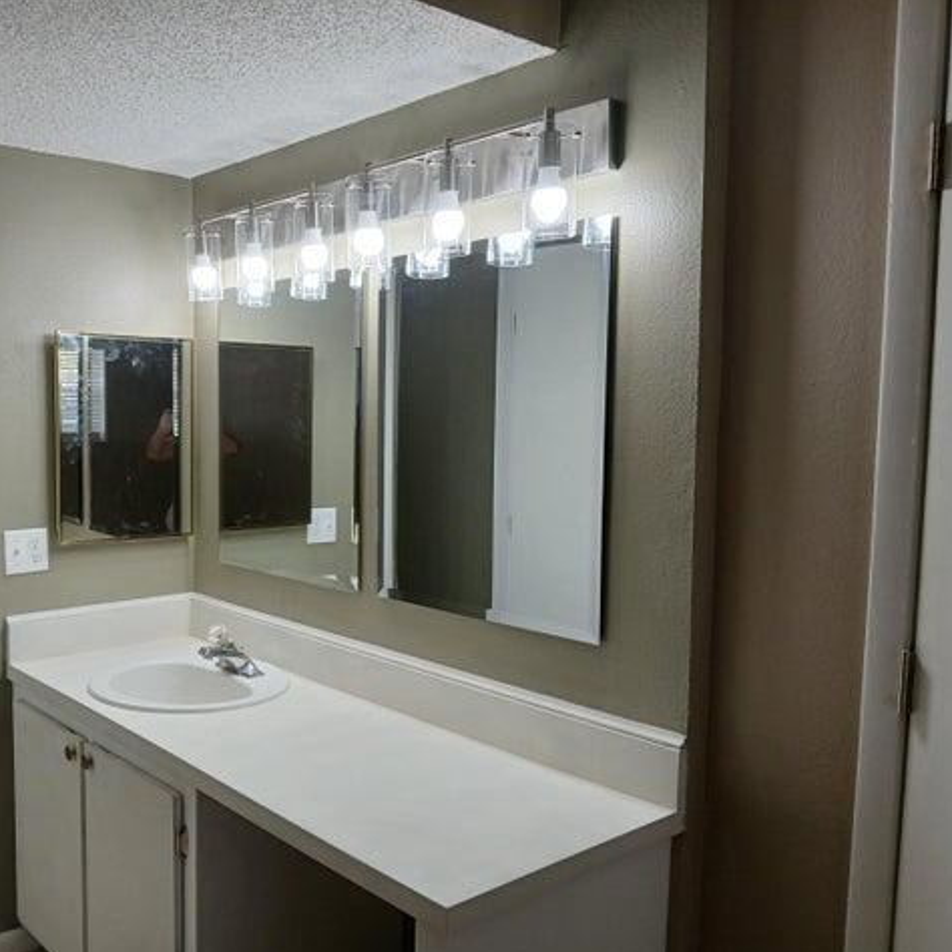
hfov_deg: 51.6
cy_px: 480
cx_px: 317
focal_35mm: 31
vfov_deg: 52.5
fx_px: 965
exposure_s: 1/60
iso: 64
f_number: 1.8
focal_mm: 3.98
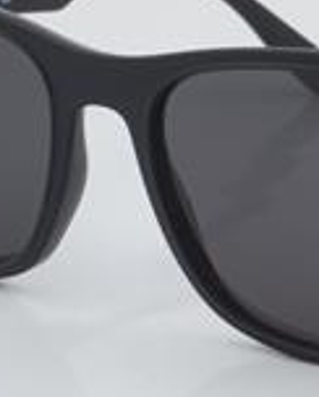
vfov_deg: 10.4
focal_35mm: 185
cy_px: 172
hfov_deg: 8.3
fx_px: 2179
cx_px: 324
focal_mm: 50
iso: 100
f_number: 32
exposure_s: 1/3
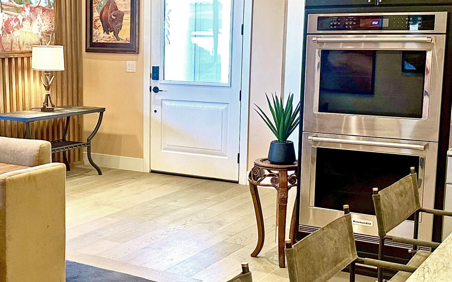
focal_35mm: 59
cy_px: 143
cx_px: 132
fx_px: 727
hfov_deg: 34.1
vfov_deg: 22.0
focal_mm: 6.86
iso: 160
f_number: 1.78
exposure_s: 1/60
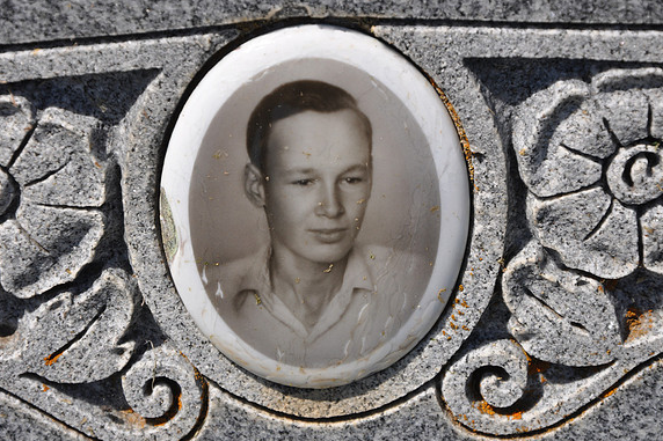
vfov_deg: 8.6
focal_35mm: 160
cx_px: 333
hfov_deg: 12.9
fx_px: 2937
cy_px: 220
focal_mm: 105
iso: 200
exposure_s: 1/320
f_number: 9
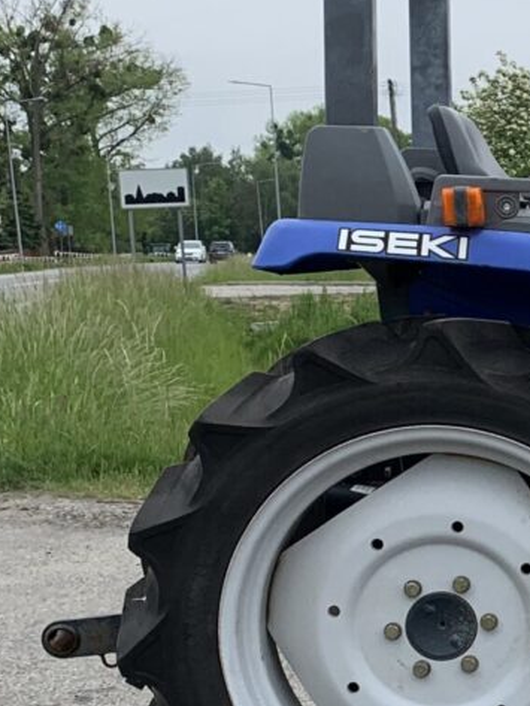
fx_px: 1796
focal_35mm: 88
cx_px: 851
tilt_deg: -7.8
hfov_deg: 15.2
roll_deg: +2.7
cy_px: 467
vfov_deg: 22.2
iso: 25
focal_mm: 4.25
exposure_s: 1/1992
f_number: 1.8
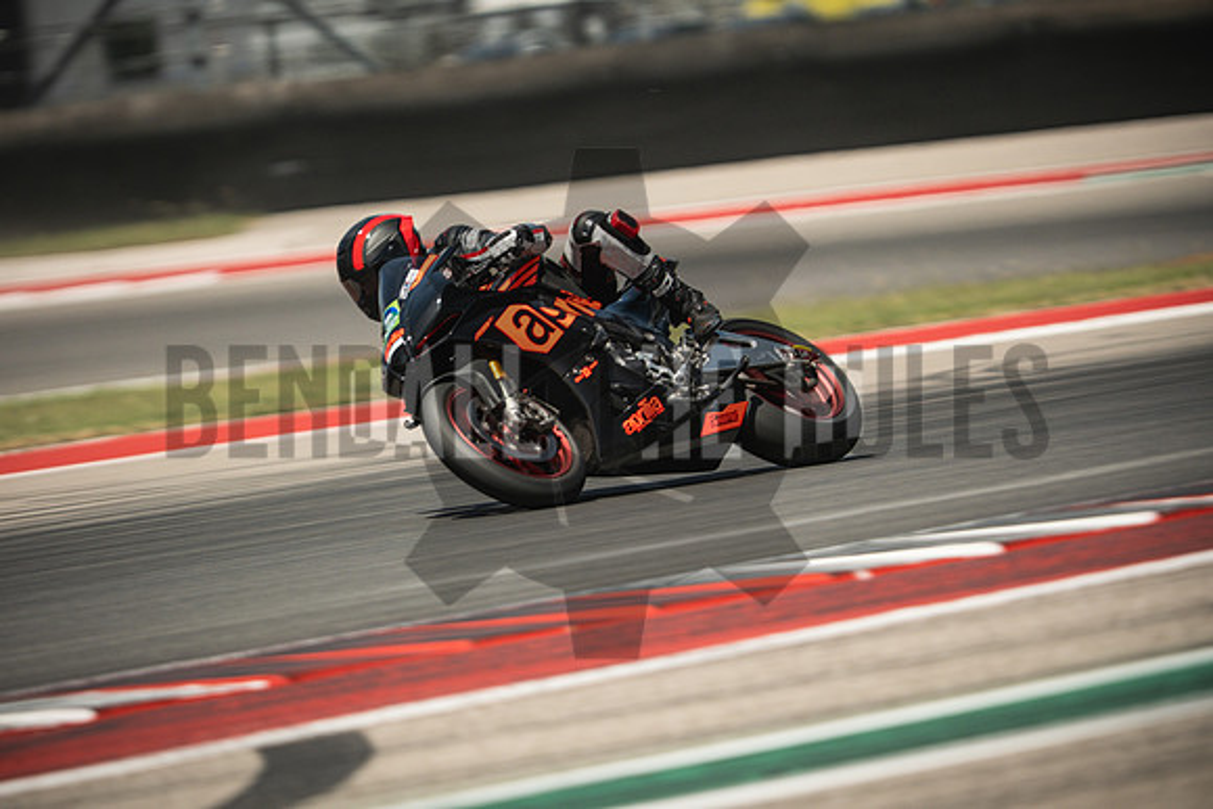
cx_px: 606
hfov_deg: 4.9
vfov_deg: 3.3
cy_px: 404
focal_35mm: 420
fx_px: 14154
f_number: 2.8
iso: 500
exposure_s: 1/320
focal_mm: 280
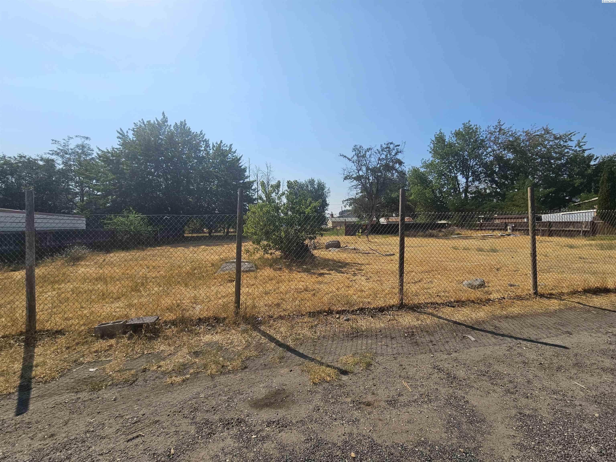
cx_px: 308
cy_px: 231
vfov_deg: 89.9
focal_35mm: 13
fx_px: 231
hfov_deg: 106.2
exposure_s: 1/4199
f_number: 2.2
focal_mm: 2.2
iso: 50
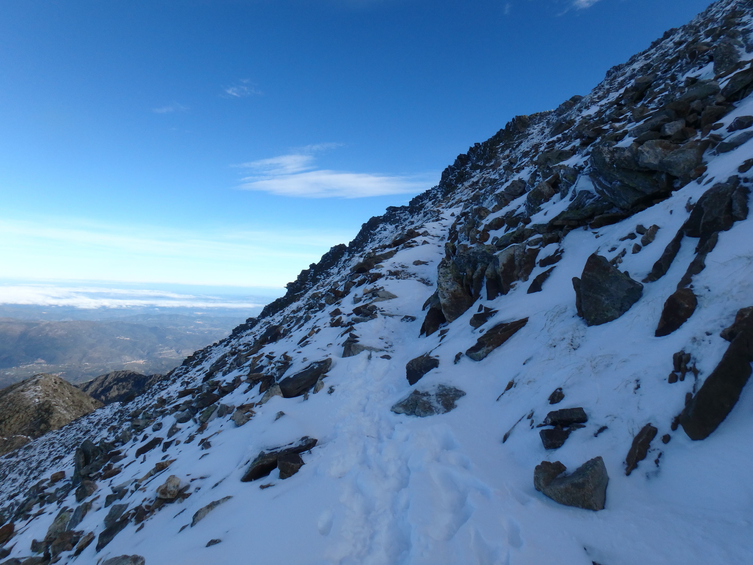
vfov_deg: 63.4
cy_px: 282
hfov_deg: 79.0
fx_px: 457
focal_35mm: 21
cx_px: 376
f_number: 6
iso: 125
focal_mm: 3.7
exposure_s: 1/400
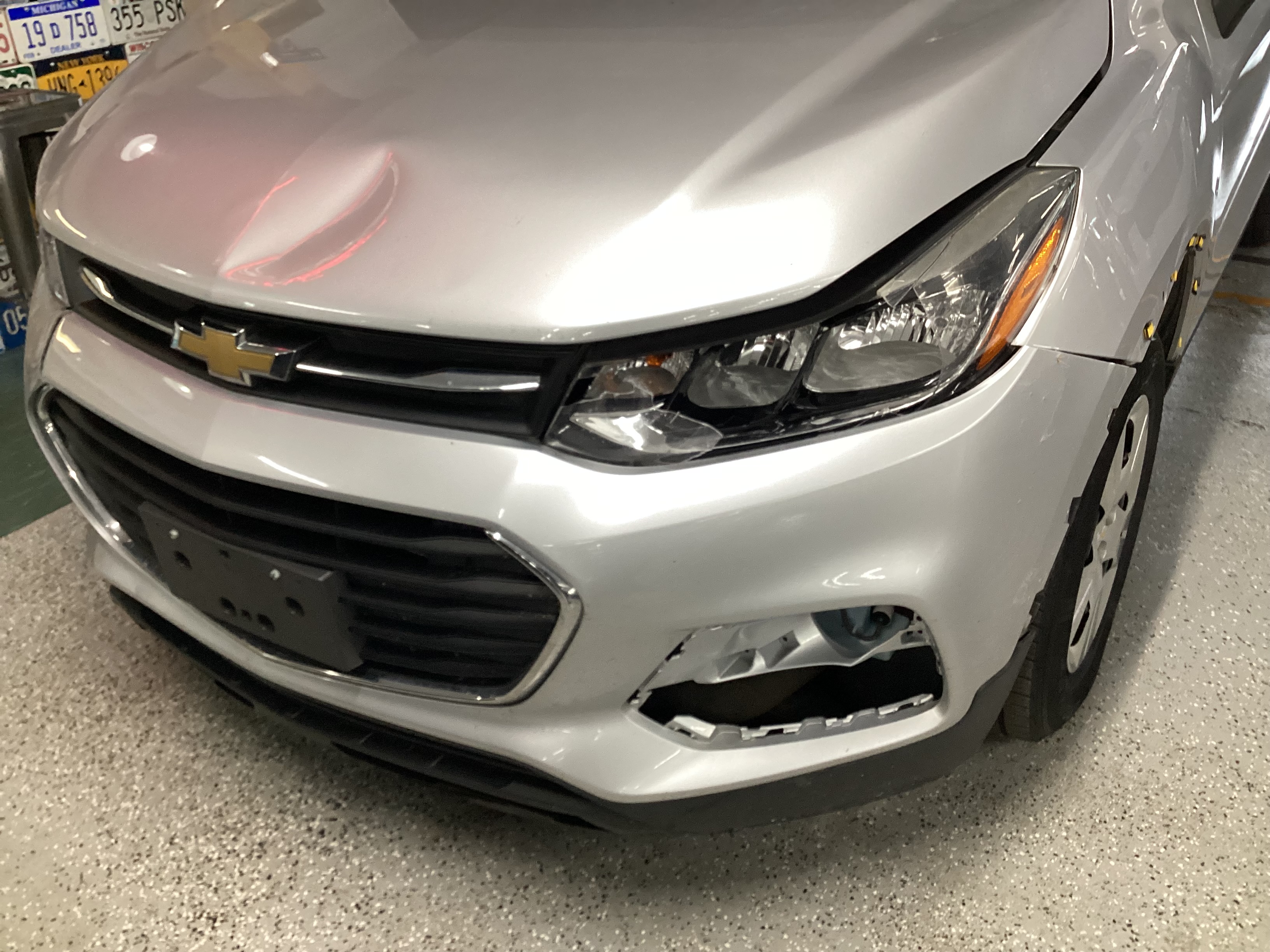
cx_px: 635
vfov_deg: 45.4
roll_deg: +1.1
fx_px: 1137
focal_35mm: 31
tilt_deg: -30.9
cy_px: 476
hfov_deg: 58.4
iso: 160
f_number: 2.4
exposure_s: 1/50
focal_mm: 3.3
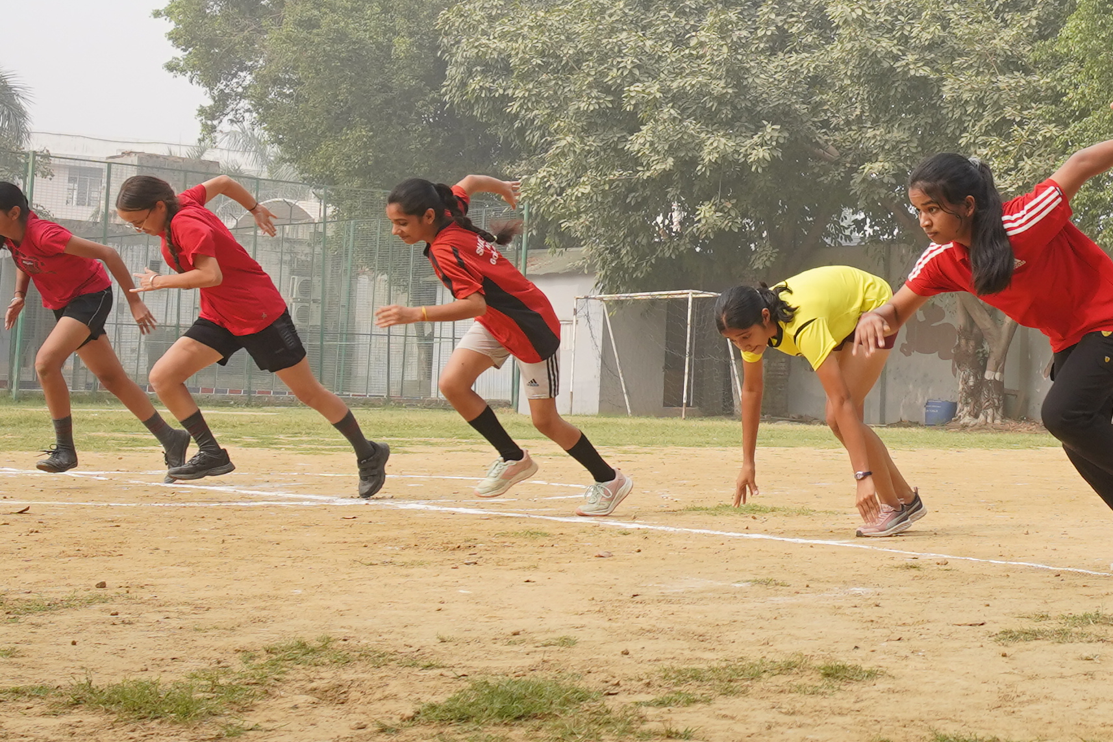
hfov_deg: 29.8
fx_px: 1917
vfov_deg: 21.7
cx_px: 1159
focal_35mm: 62
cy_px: 170
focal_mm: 18
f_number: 5
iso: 250
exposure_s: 1/640
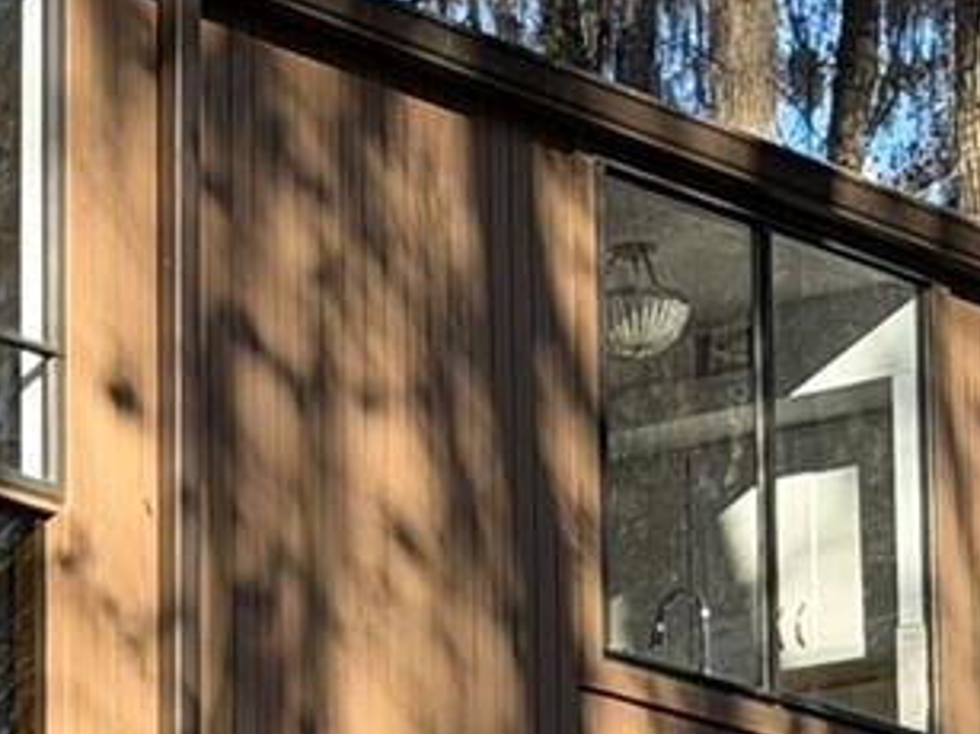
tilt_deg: +10.7
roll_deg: +0.0
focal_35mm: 250
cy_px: 964
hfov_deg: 7.7
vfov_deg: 5.9
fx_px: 7075
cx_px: -654
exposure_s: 1/1403
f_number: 1.78
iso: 64
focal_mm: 6.76
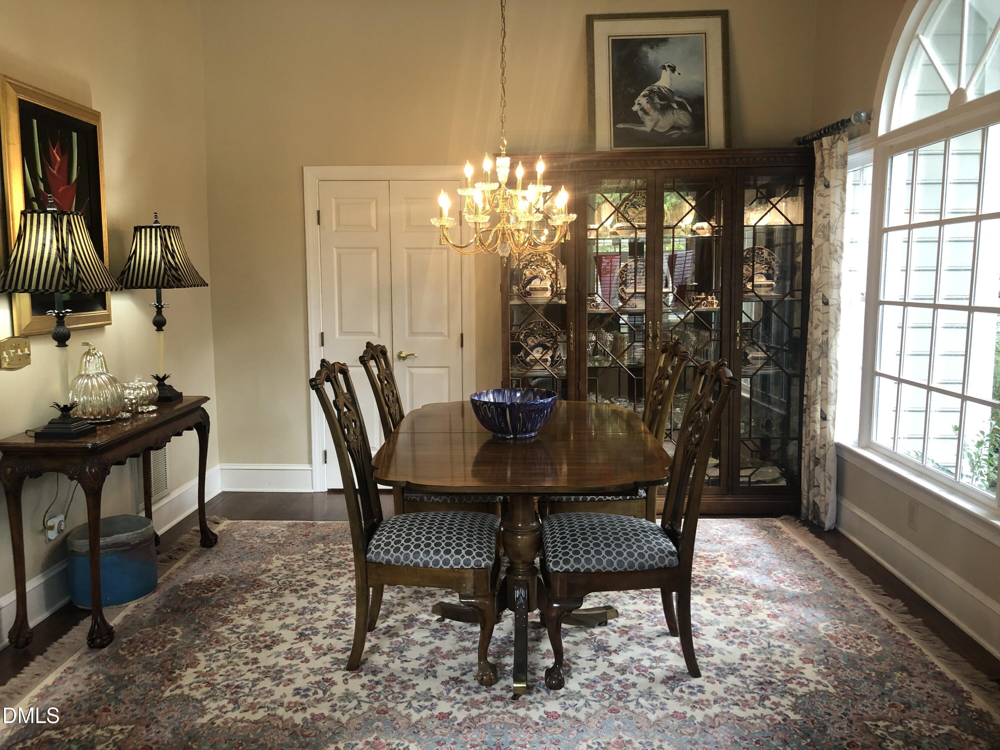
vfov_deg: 49.7
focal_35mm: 28
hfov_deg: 63.4
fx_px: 809
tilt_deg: -7.5
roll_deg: -1.0
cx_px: 500
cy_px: 375
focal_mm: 3.99
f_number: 1.8
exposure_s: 1/30
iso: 32
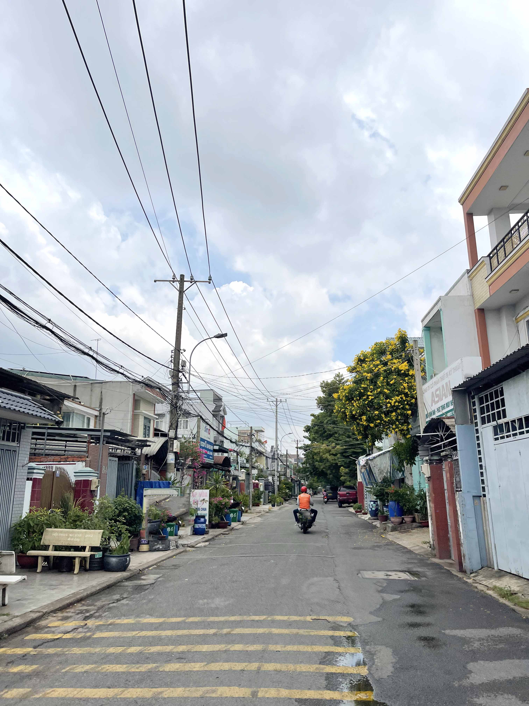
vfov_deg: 69.4
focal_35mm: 25
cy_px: 353
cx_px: 264
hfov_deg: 54.9
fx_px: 509
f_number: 1.6
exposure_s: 1/5917
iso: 32
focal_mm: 5.1
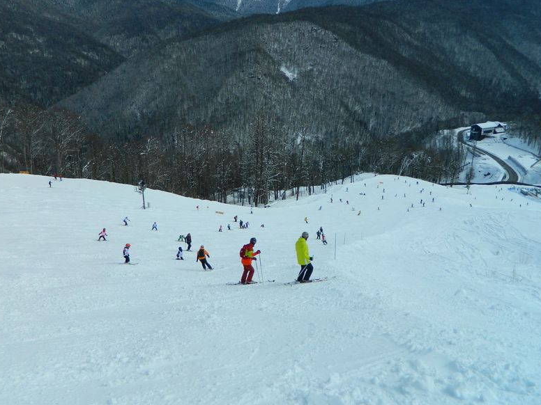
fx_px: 453
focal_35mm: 29
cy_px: 178
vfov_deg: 48.1
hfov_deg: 61.7
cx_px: 273
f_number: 8.7
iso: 80
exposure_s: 1/320
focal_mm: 4.5
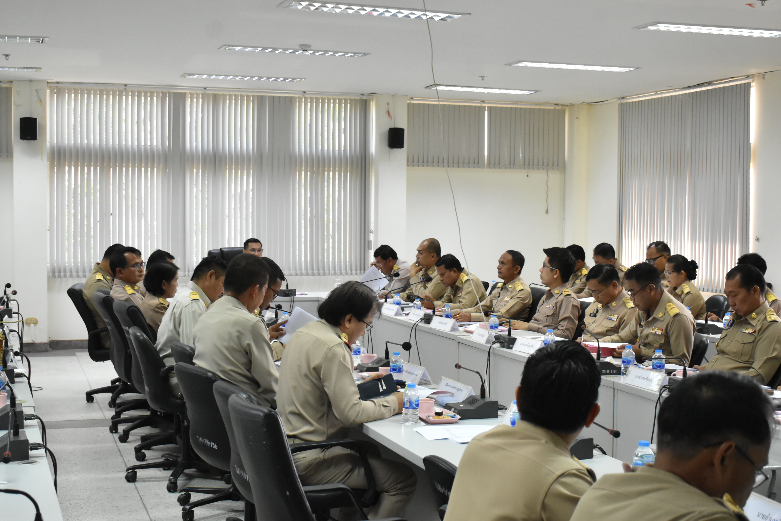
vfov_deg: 26.5
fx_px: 1107
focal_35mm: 51
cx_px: 390
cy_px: 260
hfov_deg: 38.9
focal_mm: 34
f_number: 5.6
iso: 3200
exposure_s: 1/125
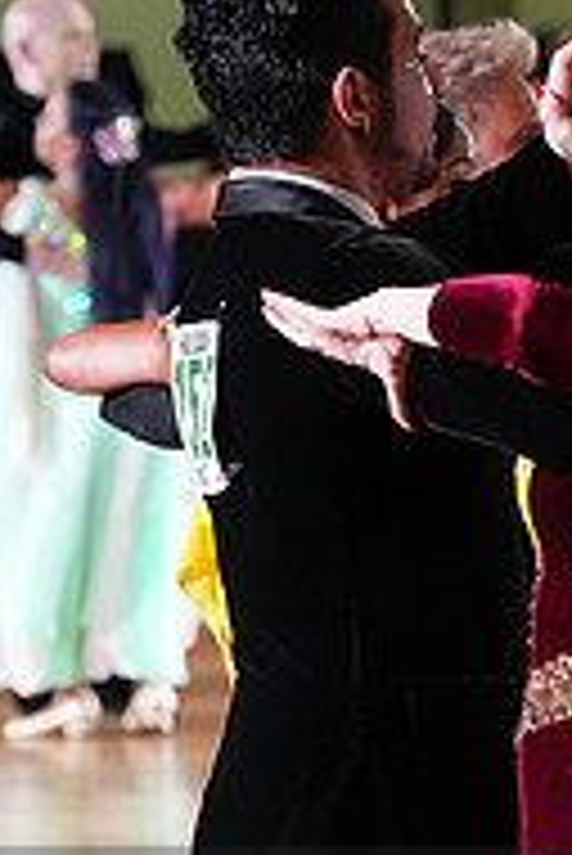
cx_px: 471
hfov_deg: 4.1
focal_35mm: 336
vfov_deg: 6.1
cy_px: 999
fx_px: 7993
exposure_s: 1/400
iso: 6400
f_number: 4.5
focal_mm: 110
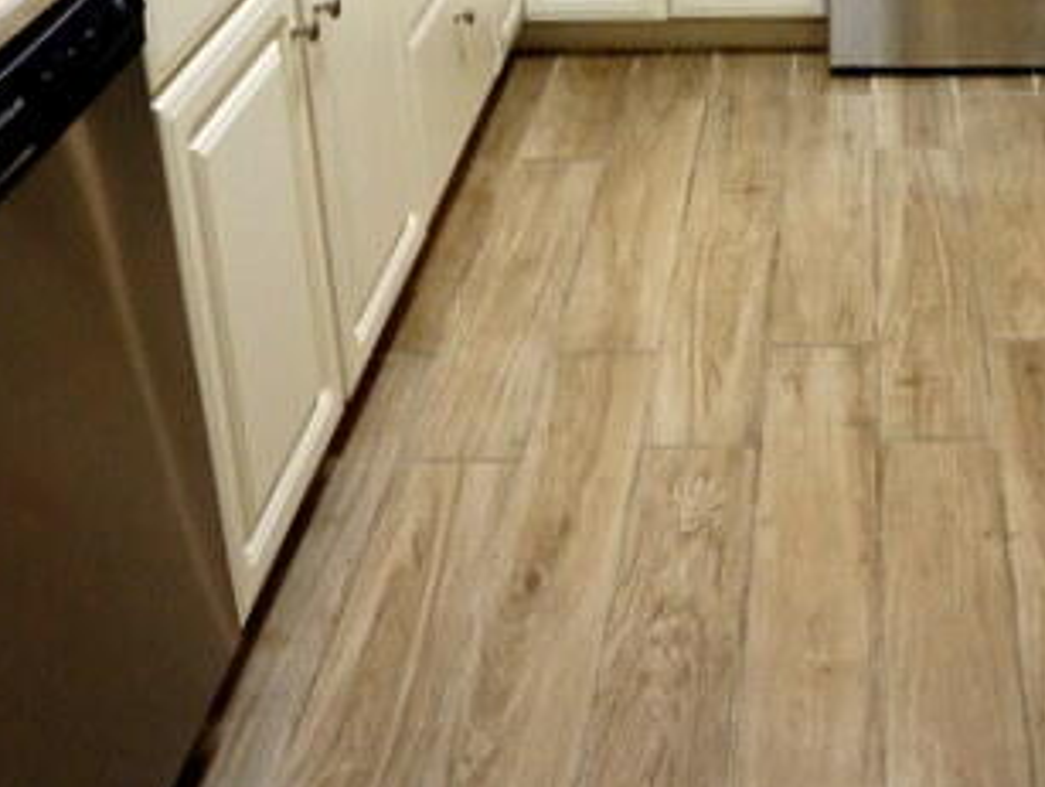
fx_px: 1813
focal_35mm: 60
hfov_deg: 30.7
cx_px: 939
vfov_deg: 23.3
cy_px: -34
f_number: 3.5
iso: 3200
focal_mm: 16
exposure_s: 1/160
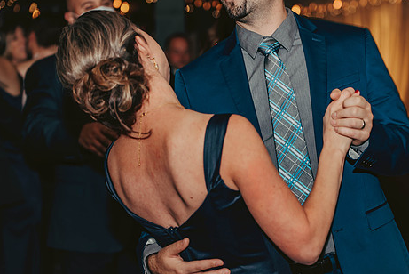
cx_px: 256
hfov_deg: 23.1
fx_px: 1000
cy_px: 120
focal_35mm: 88
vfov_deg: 15.6
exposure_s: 1/80
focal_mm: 70
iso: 500
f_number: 3.2
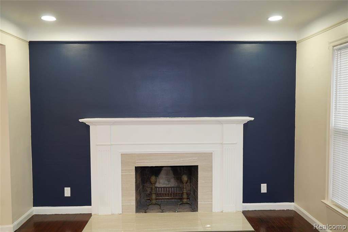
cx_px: 174
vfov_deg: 44.9
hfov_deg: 63.7
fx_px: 280
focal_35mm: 29
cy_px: 116
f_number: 4
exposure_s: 1/160
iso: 1600
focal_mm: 29
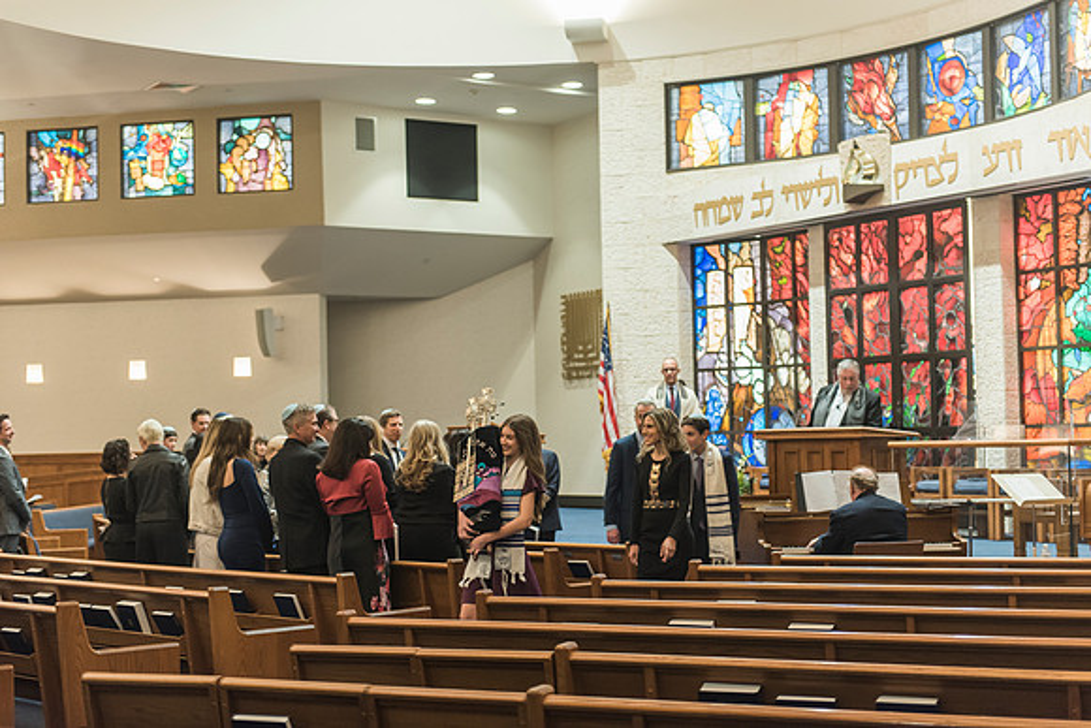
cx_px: 546
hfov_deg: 34.5
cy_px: 364
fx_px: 1758
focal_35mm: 58
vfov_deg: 23.4
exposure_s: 1/60
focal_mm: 58
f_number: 2.8
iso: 1250
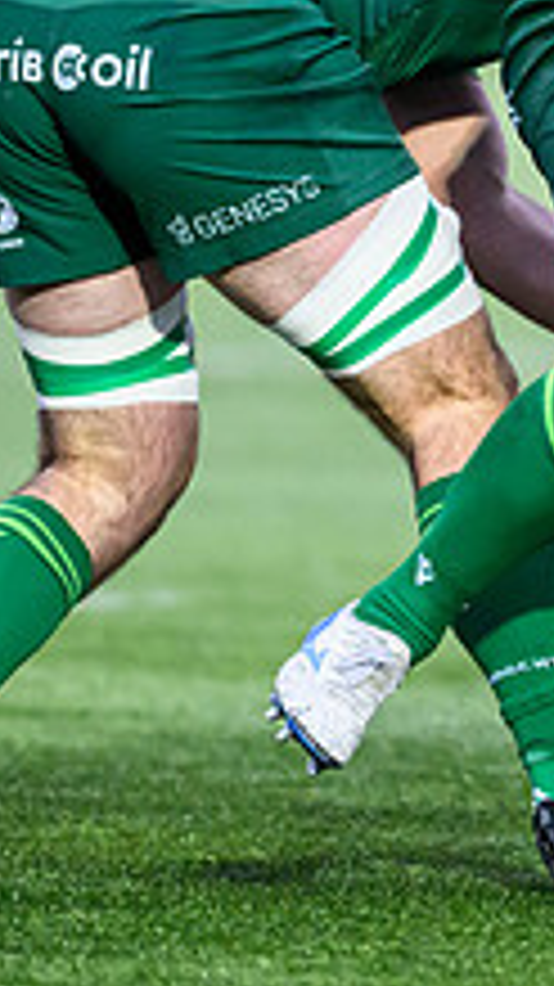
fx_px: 38120
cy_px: 292
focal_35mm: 1458
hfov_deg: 0.8
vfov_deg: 1.5
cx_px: 1113
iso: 4000
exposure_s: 1/1250
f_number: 2.8
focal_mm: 400
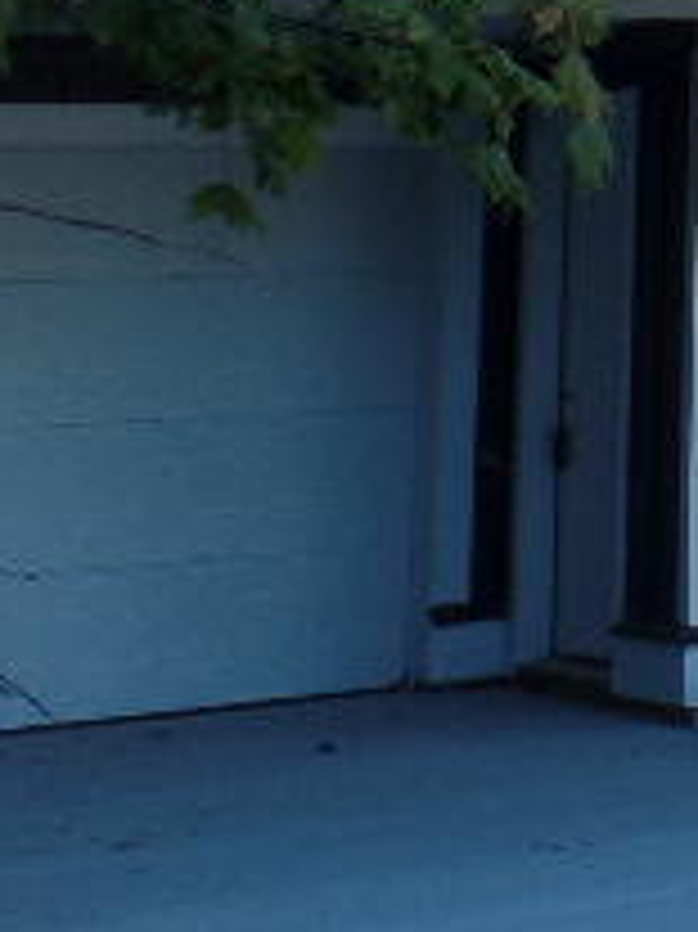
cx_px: 1567
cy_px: -495
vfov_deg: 15.8
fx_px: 3068
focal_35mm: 114
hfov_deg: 11.2
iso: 80
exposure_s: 1/250
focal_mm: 4.1
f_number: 3.5
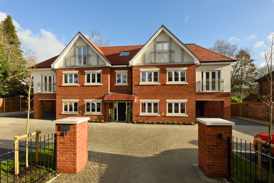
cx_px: 137
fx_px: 114
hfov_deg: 100.4
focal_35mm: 15
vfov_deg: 77.3
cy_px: 92
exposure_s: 1/320
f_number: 10
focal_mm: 15
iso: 400
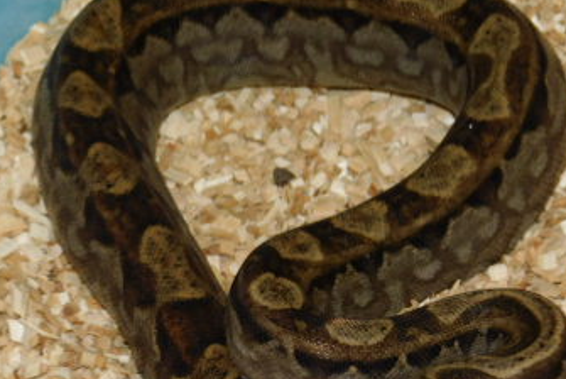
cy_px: 318
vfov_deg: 5.2
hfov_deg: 7.7
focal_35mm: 266
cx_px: 318
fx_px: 4186
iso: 200
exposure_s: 1/60
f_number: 5
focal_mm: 23.7
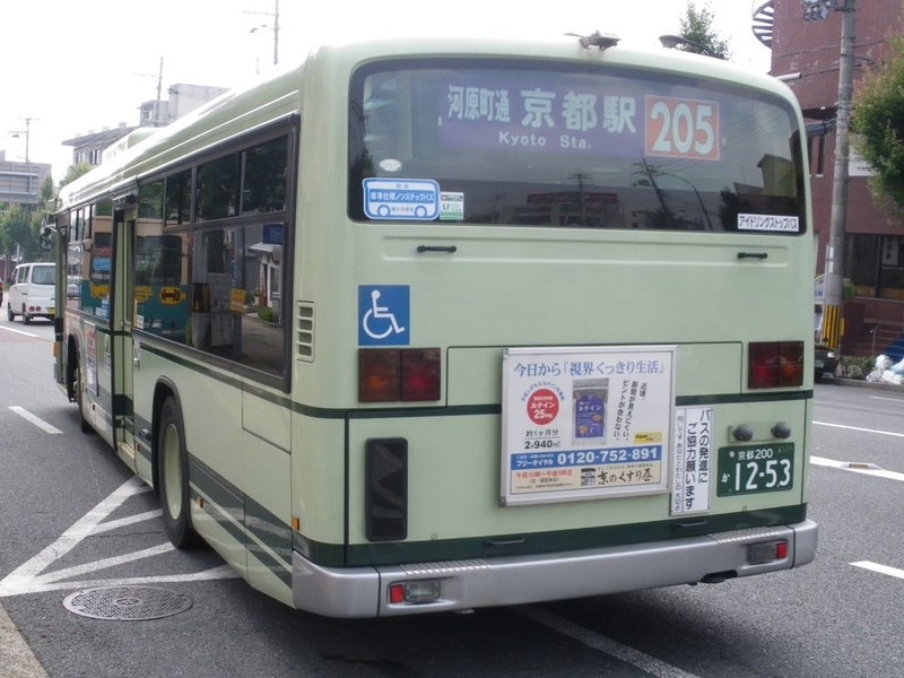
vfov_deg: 39.7
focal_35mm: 36
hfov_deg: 51.4
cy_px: 339
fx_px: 940
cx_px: 452
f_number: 5.4
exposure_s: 1/250
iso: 200
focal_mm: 6.3
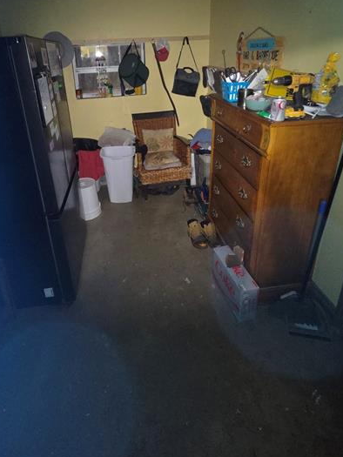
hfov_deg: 68.3
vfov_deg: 81.5
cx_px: 145
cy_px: 149
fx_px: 251
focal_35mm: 19
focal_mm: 2.2
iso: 640
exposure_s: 1/12.6
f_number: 2.2
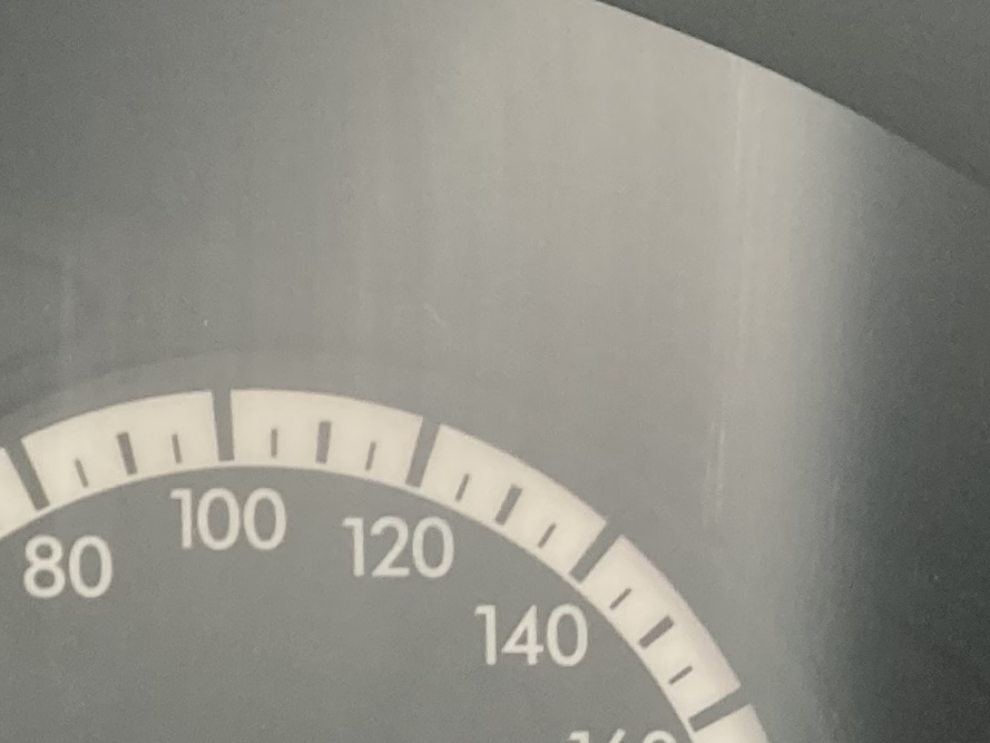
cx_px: -811
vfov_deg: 11.3
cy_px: 1032
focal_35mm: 127
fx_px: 3633
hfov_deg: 13.8
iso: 80
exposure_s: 1/100
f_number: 1.8
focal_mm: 3.99
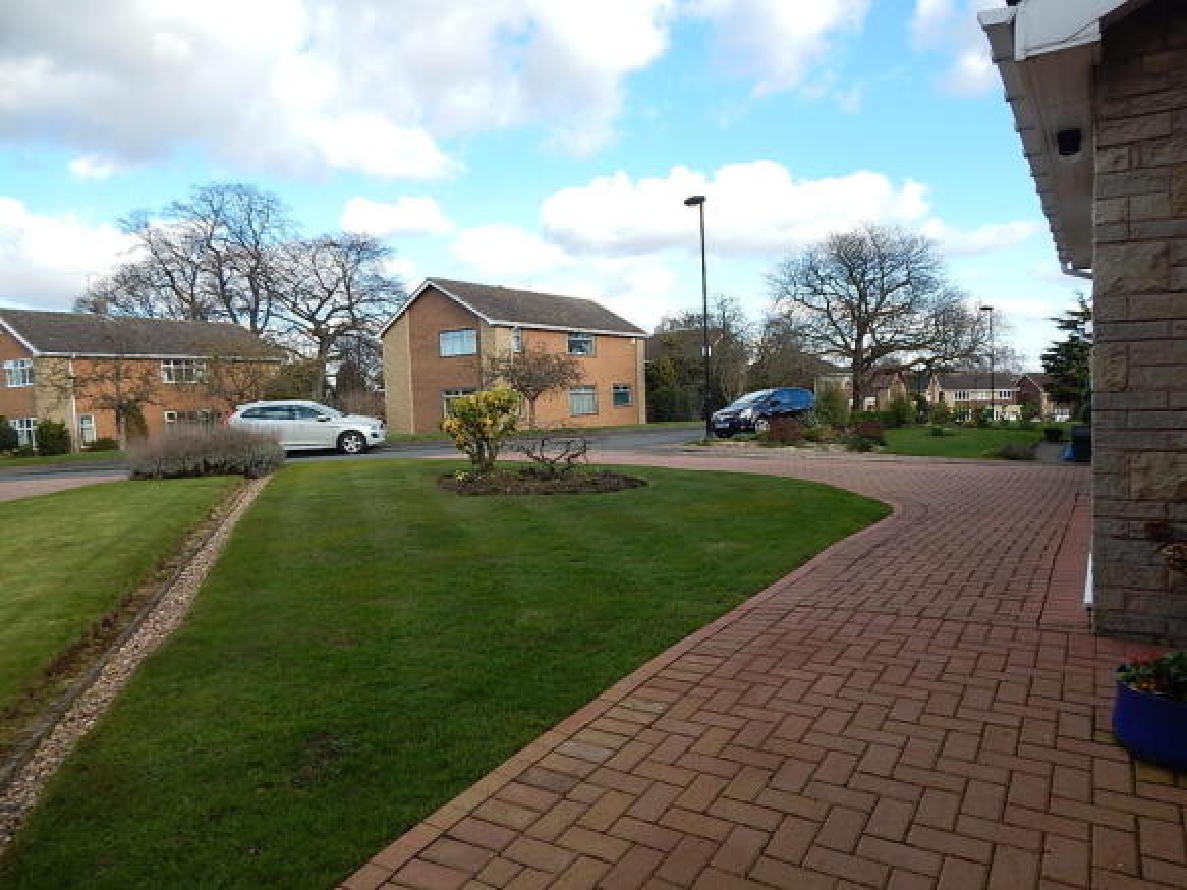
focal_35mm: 22
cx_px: 594
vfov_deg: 61.1
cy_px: 445
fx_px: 754
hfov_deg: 76.4
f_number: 3
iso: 125
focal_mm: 4
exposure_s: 1/640
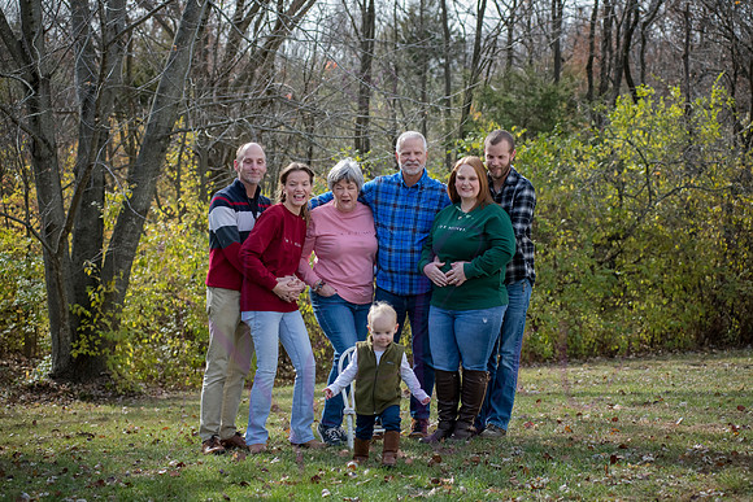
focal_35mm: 80
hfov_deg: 25.4
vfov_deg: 17.1
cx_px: 376
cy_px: 251
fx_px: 1674
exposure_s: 1/800
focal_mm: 80
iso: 400
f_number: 5
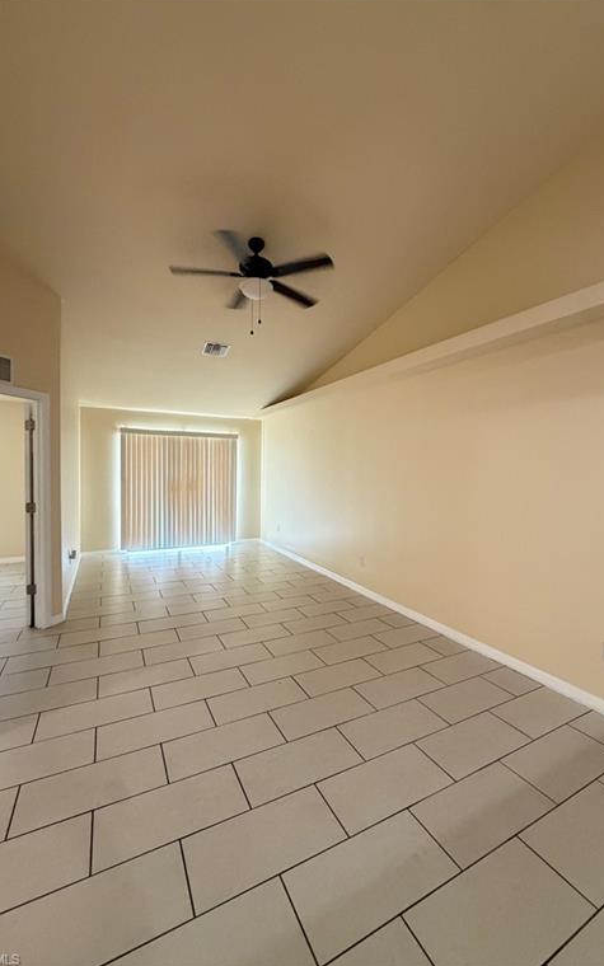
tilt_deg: -3.4
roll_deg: -1.8
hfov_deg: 74.8
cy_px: 480
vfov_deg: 101.5
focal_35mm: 15
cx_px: 315
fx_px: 395
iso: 500
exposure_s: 1/60
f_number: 2.2
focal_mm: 2.22
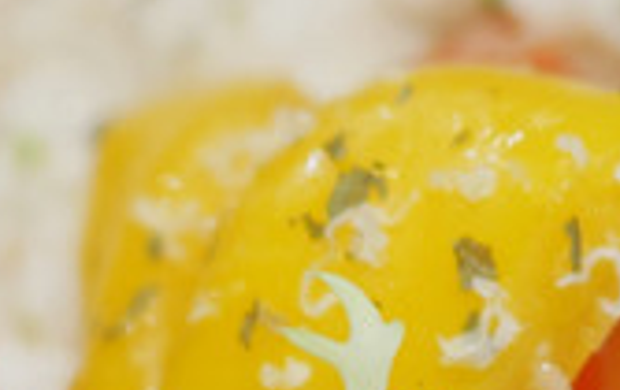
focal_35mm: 171
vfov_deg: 7.6
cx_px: 460
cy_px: 481
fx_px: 2894
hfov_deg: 12.2
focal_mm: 15
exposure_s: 1/60
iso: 400
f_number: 1.7
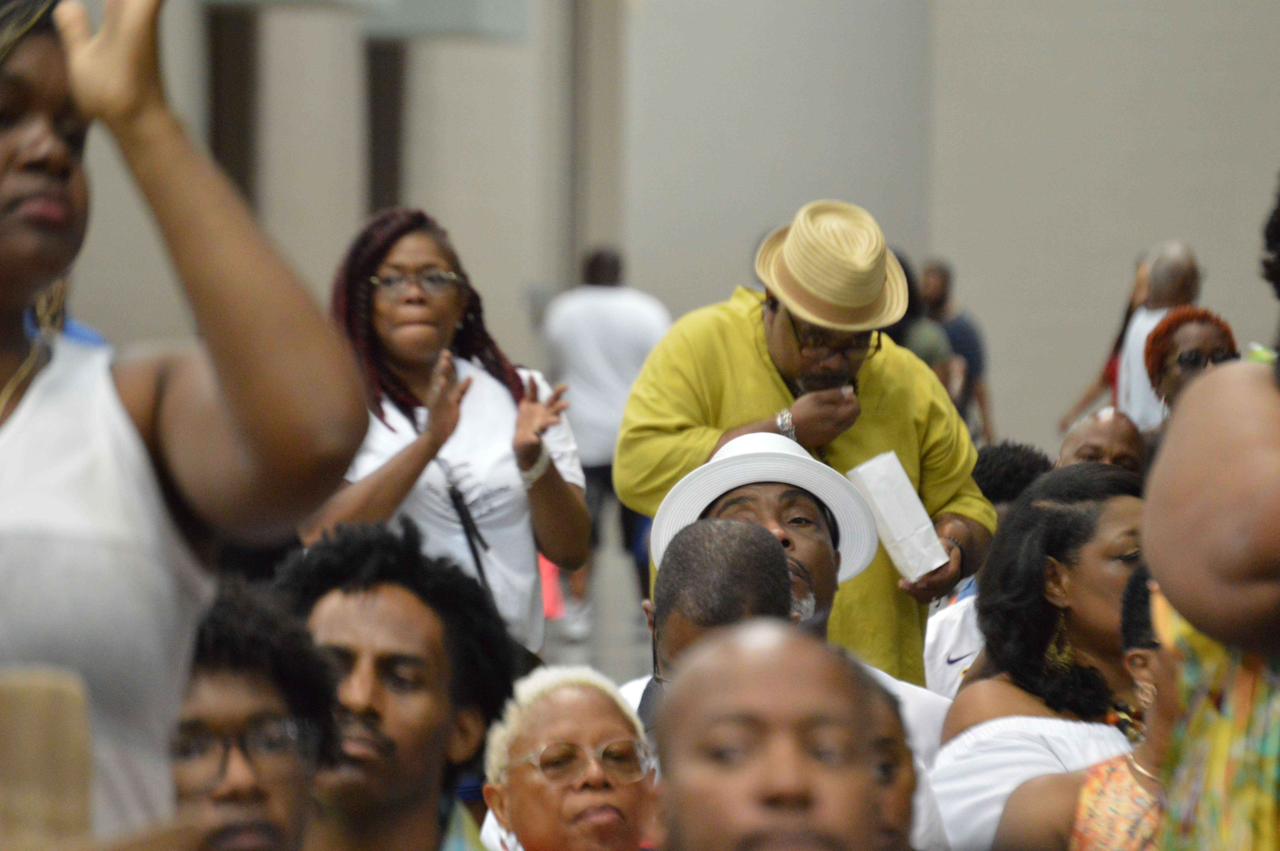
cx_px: 640
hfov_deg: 6.9
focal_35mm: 300
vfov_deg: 4.6
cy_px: 426
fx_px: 10657
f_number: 5.6
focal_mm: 200
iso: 3200
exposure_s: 1/160
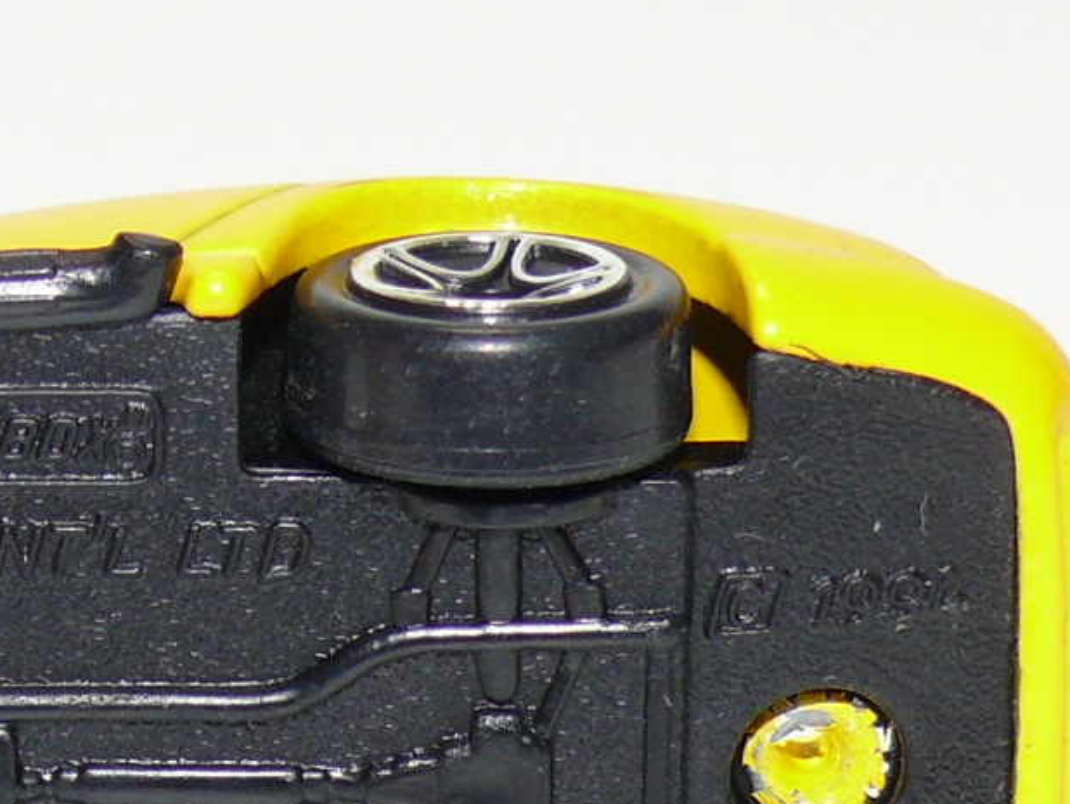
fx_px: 8164
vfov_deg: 5.6
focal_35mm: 264
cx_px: -45
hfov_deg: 7.5
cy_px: 664
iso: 100
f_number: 4
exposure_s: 1/30
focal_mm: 13.3
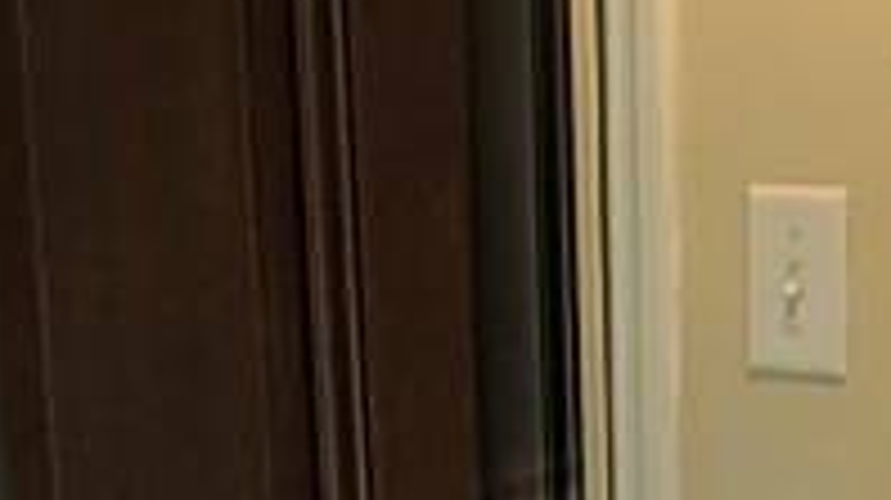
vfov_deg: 9.3
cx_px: 954
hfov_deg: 16.4
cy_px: 757
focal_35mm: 127
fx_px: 2998
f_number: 2.7
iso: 50
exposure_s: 1/36.9
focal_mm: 7.5
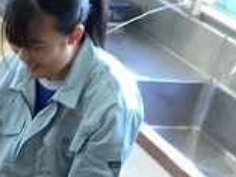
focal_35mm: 127
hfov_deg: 13.9
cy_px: 351
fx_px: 866
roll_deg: -4.6
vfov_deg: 10.7
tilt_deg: -33.2
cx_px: -177
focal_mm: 3.3
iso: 125
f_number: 2.4
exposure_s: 1/60
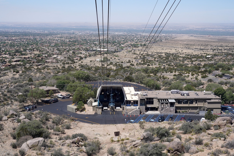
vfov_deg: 31.9
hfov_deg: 46.4
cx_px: 117
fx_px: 273
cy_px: 78
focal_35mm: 42
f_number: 14
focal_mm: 42
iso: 640
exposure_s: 1/320
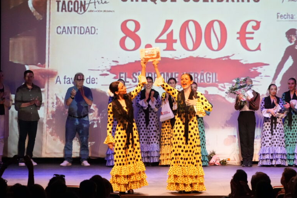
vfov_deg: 10.3
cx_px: 174
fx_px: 1103
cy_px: 96
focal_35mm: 134
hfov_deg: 15.3
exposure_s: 1/200
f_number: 5.6
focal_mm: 67
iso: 8000
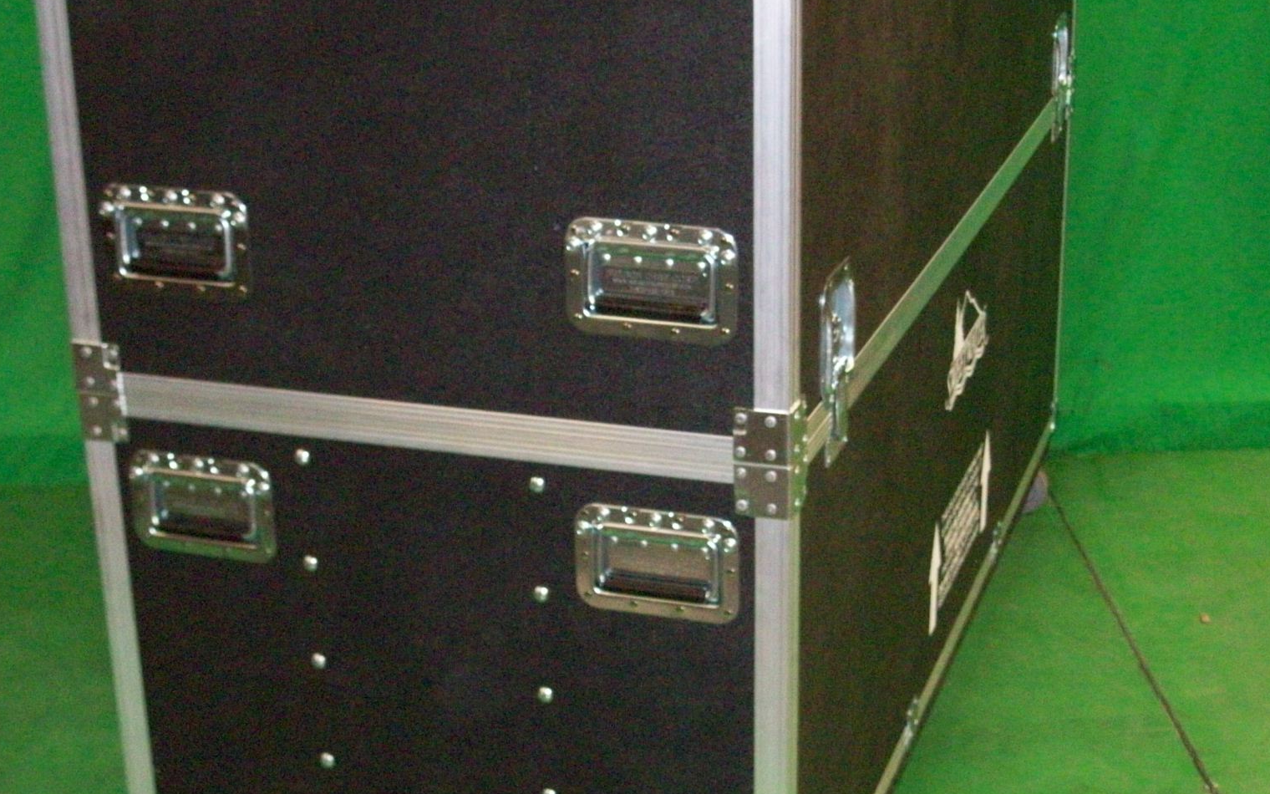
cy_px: 370
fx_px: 2077
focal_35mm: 60
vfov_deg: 21.6
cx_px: 638
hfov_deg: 34.0
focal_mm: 7.1
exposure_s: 1/32.6
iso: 320
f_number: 3.2
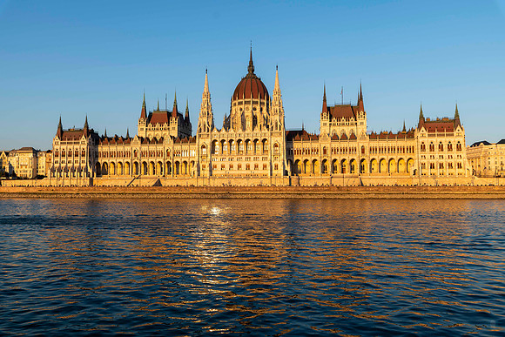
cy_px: 168
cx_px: 252
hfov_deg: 59.8
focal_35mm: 31
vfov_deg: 42.0
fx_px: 439
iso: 64
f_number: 5
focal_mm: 31
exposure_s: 1/320
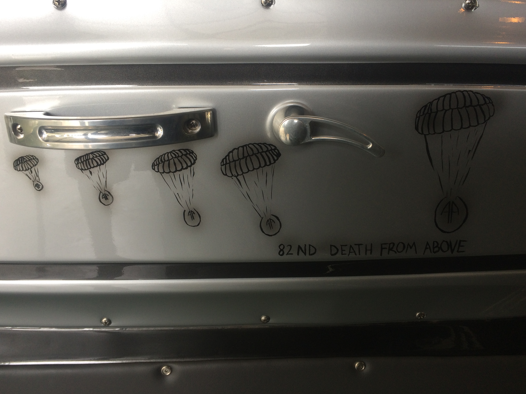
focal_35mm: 30
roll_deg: +3.5
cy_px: 199
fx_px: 456
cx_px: 270
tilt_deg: -20.1
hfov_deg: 60.0
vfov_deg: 46.8
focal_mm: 4.15
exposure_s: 1/30
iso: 40
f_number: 2.2
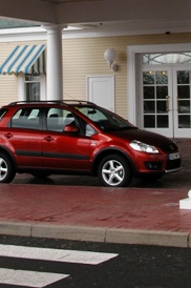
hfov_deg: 17.9
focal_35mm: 76
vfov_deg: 26.7
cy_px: 132
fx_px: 606
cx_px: 79
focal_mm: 12.7
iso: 100
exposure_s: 1/306
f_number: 6
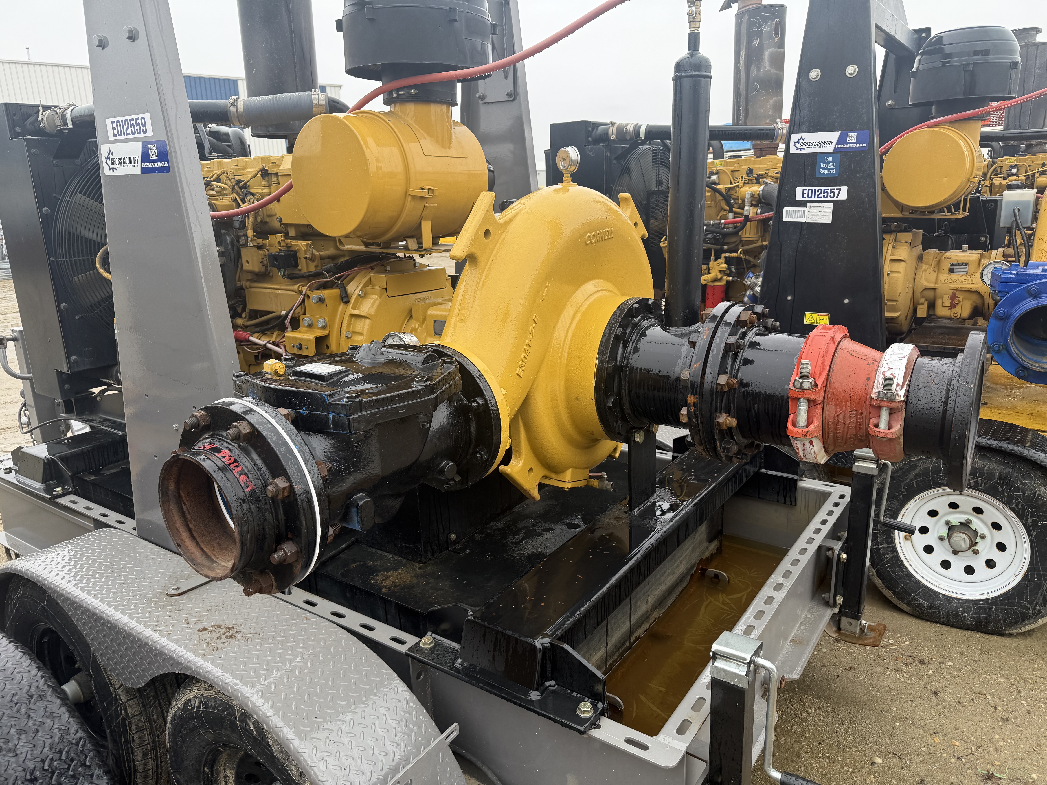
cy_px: 392
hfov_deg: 71.6
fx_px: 726
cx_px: 524
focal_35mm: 24
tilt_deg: -11.9
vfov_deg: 56.8
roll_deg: +1.6
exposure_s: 1/256
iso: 80
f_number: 1.78
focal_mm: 6.76
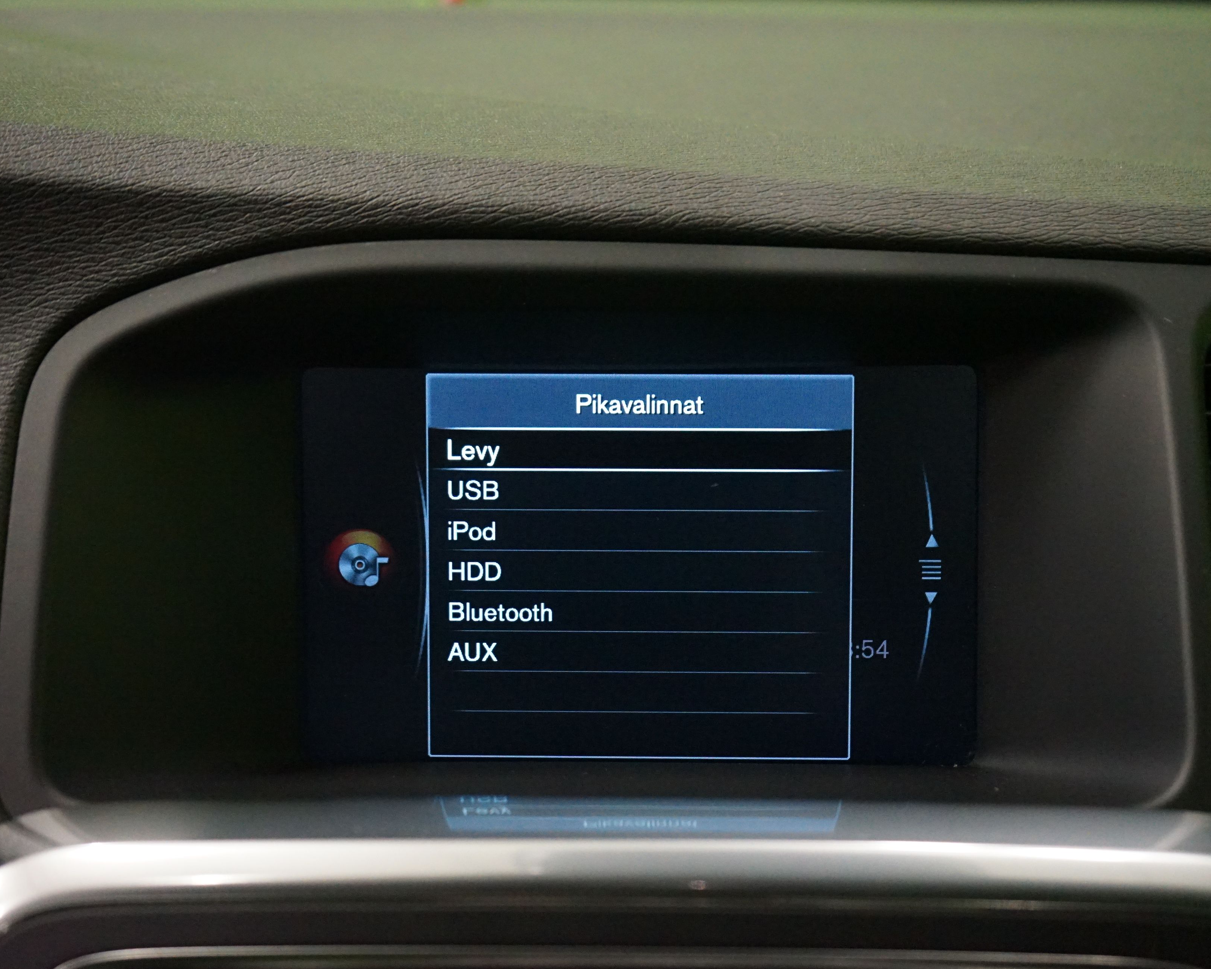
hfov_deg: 34.1
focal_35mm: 55
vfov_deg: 27.6
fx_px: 1971
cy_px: 486
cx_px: 646
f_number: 4.5
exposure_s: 1/50
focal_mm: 48
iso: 6400
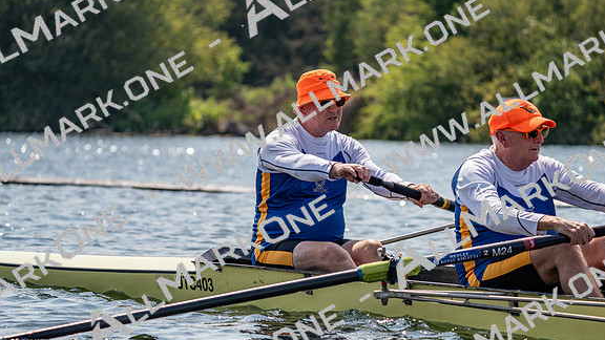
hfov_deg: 10.2
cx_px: 304
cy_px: 192
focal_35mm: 211
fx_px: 3385
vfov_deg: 5.8
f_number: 5.6
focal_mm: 200
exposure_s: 1/1600
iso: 160
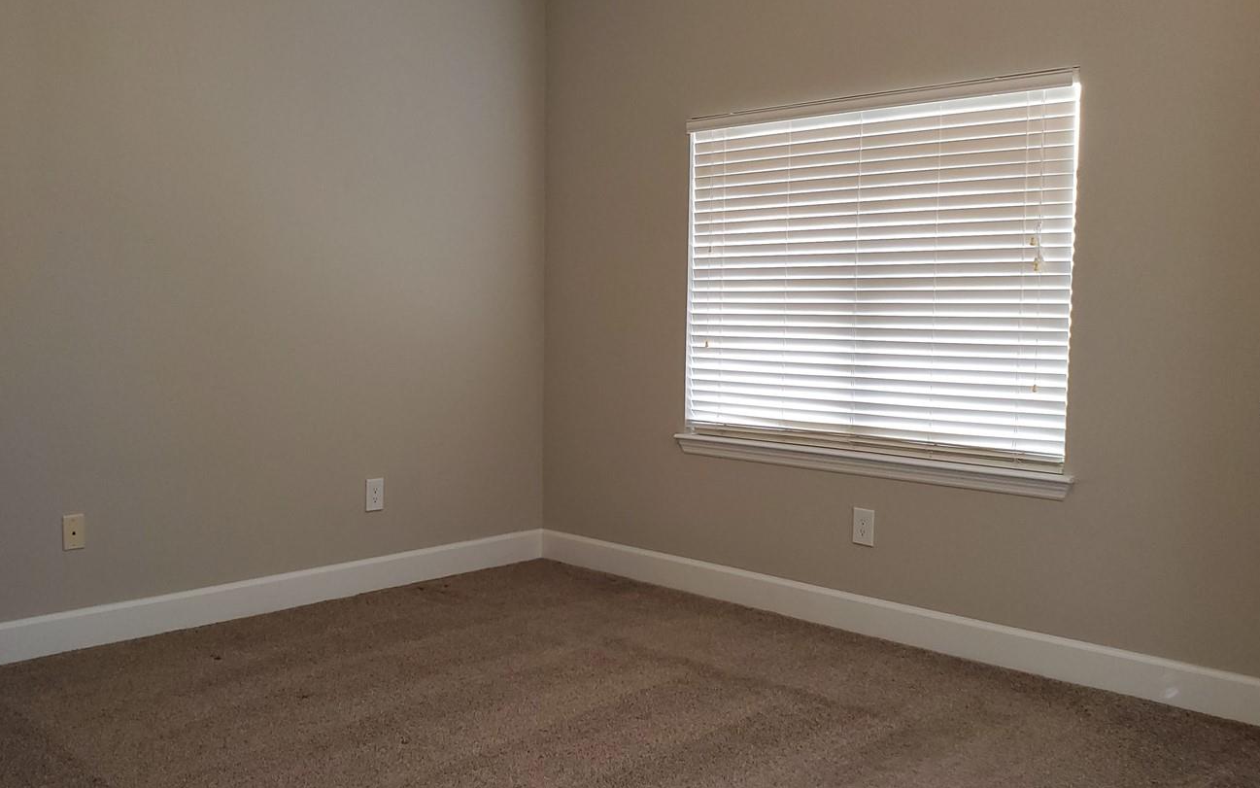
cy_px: 409
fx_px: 1168
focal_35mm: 34
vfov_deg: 37.3
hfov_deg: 56.6
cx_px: 575
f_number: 2.4
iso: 125
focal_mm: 4.3
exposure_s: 1/40
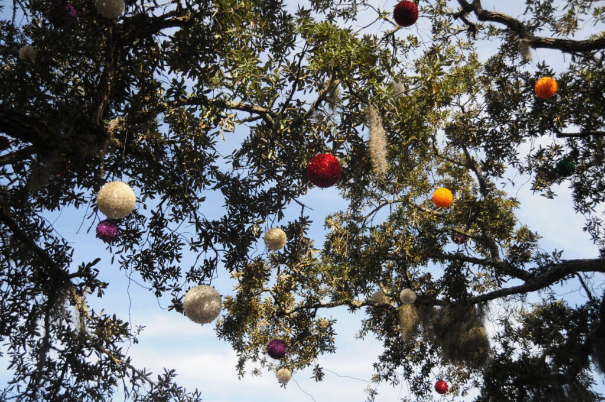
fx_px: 780
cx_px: 302
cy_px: 201
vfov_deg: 28.9
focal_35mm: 46
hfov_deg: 42.4
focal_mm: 31
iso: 400
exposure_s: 1/1600
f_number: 4
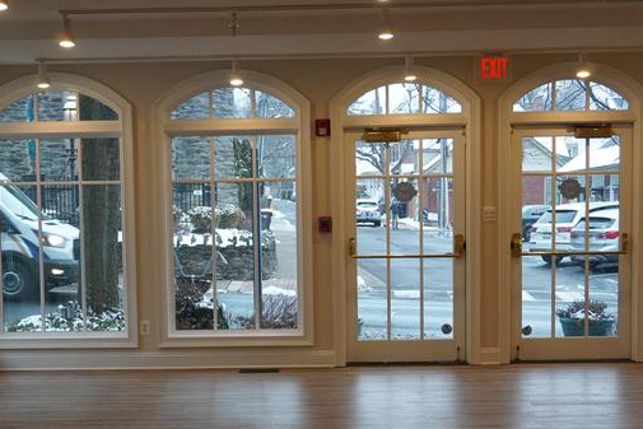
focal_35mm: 73
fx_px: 1304
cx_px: 292
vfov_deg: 18.5
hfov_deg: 27.7
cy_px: 339
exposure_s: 1/160
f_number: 4
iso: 1000
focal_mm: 24
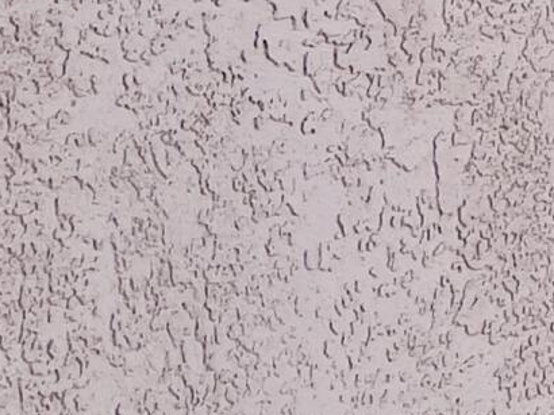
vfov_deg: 7.9
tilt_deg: -2.5
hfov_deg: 8.2
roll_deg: +0.2
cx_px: 1955
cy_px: -220
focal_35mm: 183
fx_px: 2927
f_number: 1.6
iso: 32
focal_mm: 5.1
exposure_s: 1/1883
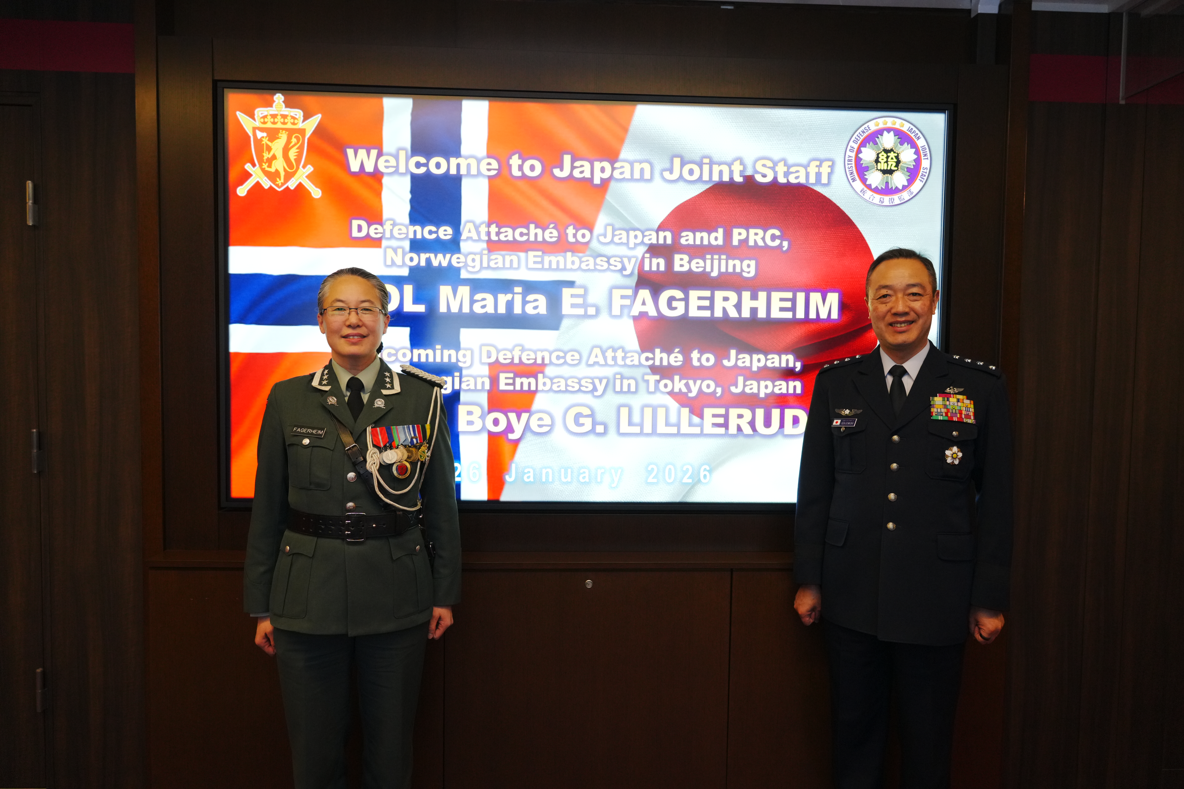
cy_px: 394
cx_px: 592
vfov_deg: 53.1
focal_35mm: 24
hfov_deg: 73.7
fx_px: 789
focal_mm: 24
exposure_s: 1/200
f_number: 4
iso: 2500
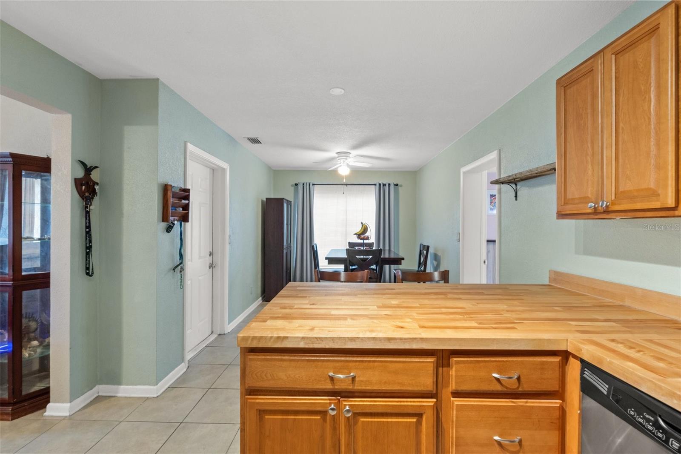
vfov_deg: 77.3
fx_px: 284
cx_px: 340
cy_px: 227
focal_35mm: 15
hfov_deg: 100.4
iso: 400
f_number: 8
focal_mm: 10
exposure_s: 1
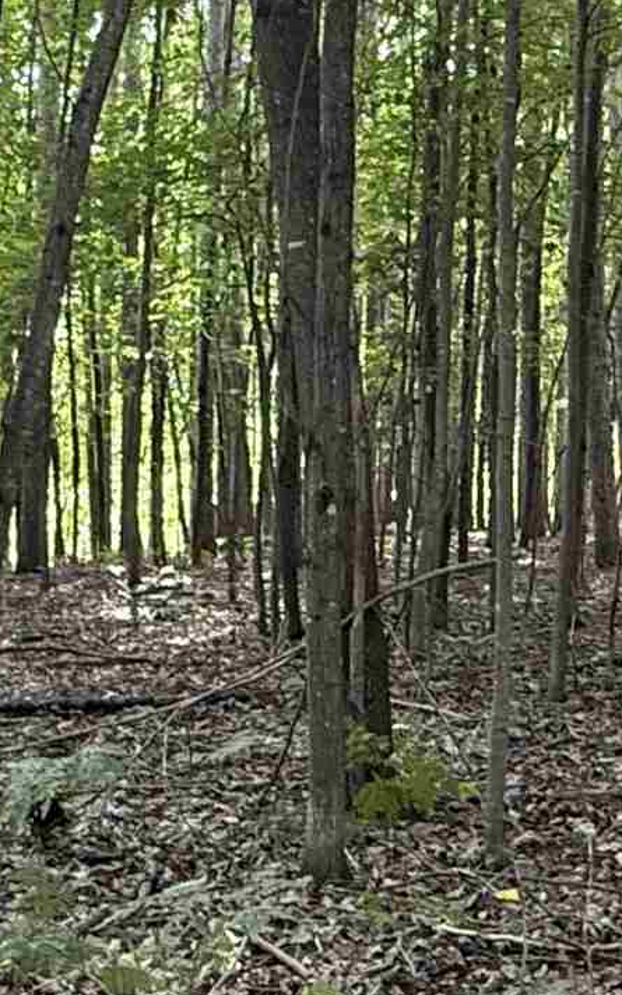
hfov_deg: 20.1
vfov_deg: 32.0
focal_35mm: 64
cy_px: 467
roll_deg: -1.3
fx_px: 1736
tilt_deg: +0.3
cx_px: 481
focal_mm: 2.22
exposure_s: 1/99
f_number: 2.2
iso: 320
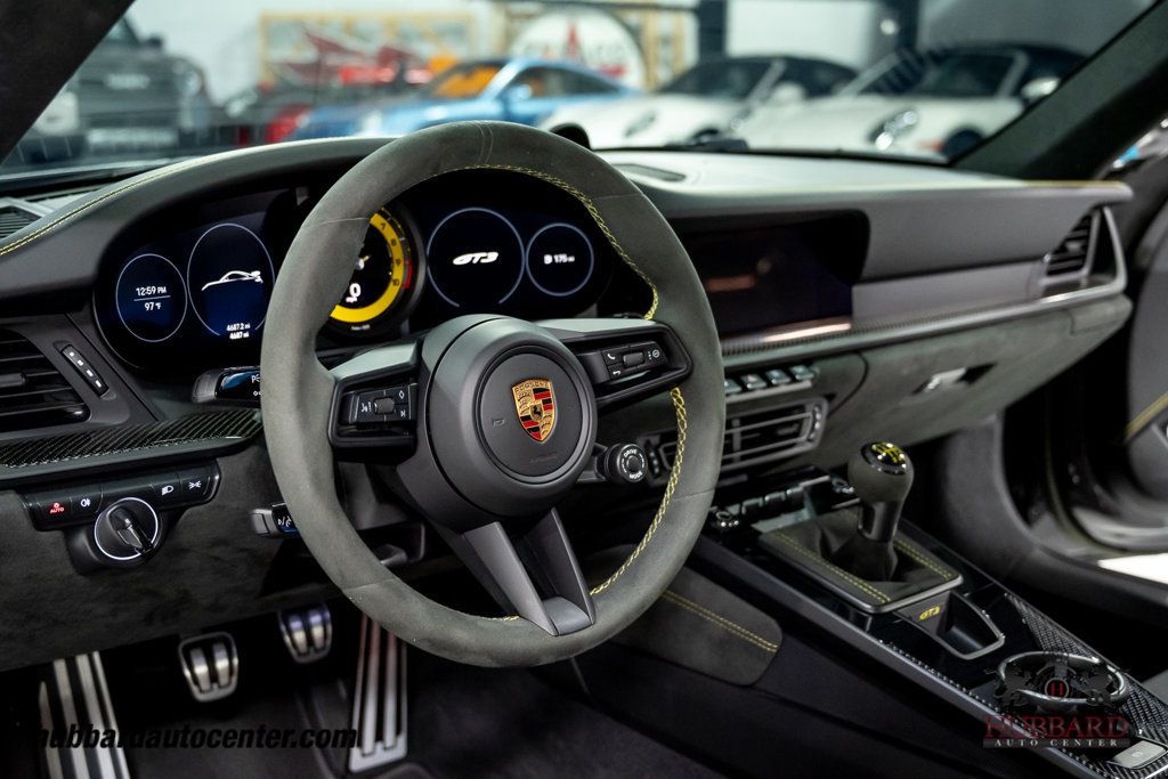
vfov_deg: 33.4
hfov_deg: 48.5
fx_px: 1298
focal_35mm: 40
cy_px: 390
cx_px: 584
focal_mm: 40
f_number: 4
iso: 2000
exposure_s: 1/60
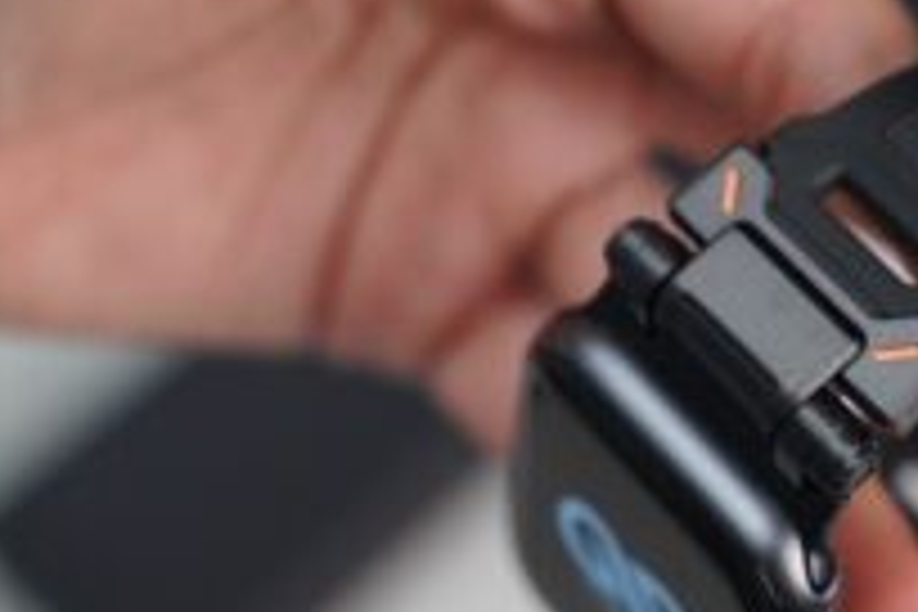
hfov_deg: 19.9
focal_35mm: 102
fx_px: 2601
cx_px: 670
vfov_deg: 13.4
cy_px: 385
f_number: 4
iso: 2000
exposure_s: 1/160
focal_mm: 52
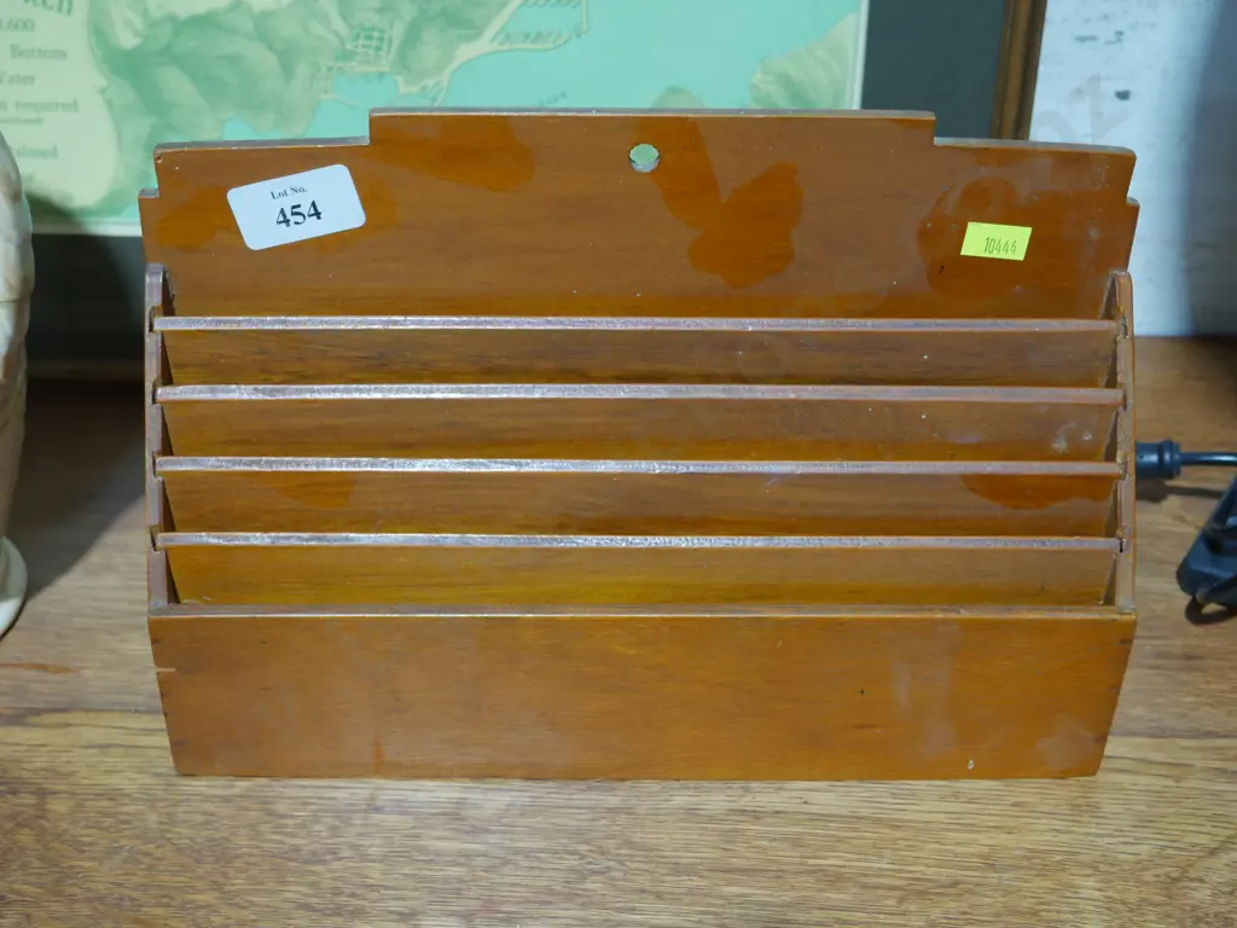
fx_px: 1644
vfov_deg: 31.5
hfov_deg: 41.2
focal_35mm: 46
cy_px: 464
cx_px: 618
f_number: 5.1
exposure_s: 1/60
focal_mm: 23
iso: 1000
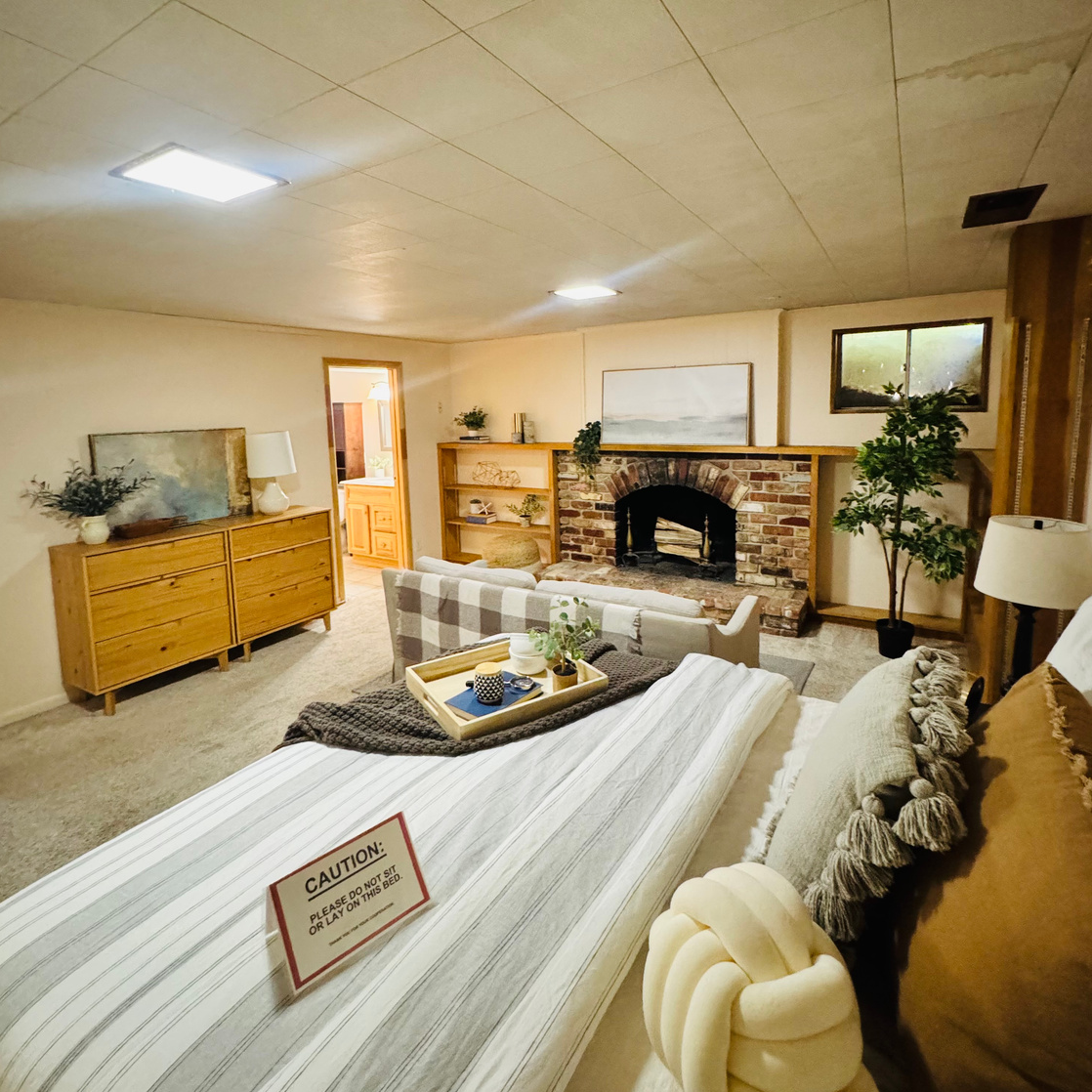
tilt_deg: -6.2
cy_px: 469
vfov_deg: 83.5
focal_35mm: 17
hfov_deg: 84.0
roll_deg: +1.5
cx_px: 553
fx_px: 607
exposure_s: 1/60
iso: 1250
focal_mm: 2.22
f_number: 2.2
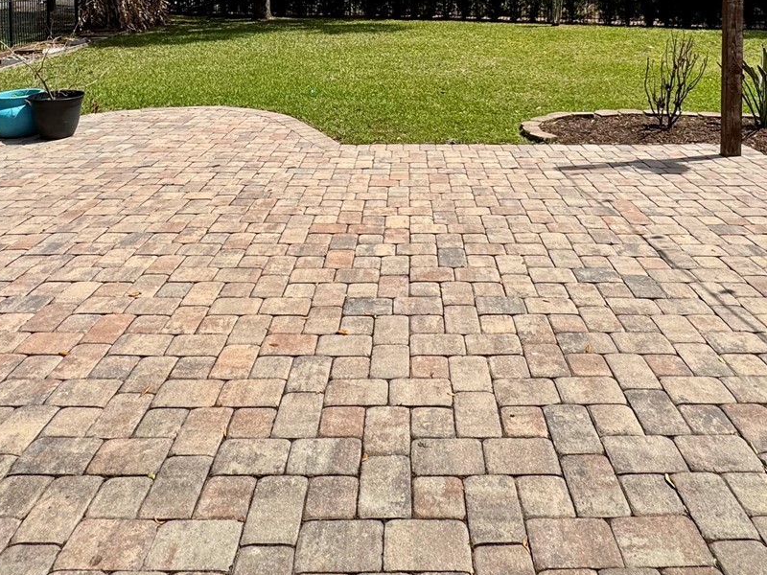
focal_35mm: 28
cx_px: 400
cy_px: 3
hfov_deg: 63.4
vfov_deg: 43.0
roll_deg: +0.2
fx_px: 620
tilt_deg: -3.2
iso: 50
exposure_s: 1/2415
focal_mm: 2.22
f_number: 2.2
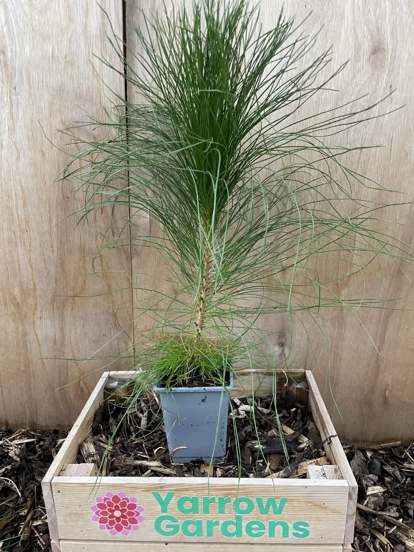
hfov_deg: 53.1
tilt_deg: -13.7
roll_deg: -0.7
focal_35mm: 26
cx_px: 207
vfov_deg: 67.3
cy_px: 276
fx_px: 415
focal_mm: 4.2
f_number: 1.6
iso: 200
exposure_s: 1/60
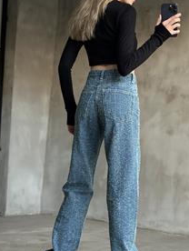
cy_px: 128
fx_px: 537
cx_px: 104
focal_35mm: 74
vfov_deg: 26.3
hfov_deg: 20.0
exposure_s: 1/60
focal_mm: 6.86
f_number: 1.78
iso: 320
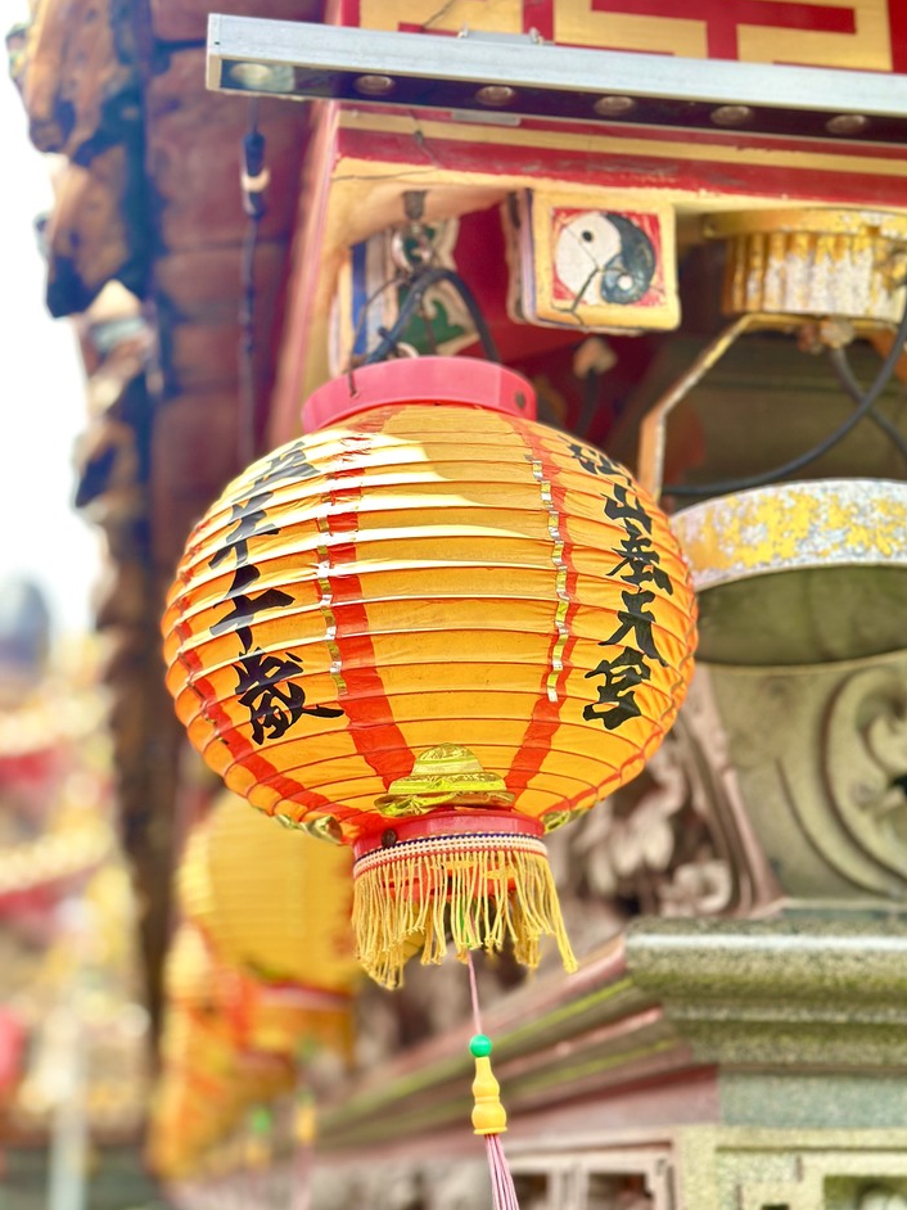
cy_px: 582
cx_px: 451
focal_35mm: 53
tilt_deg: +17.2
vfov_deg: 36.2
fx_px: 1852
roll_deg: +0.1
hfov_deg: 27.5
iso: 80
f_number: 1.78
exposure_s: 1/803
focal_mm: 6.86
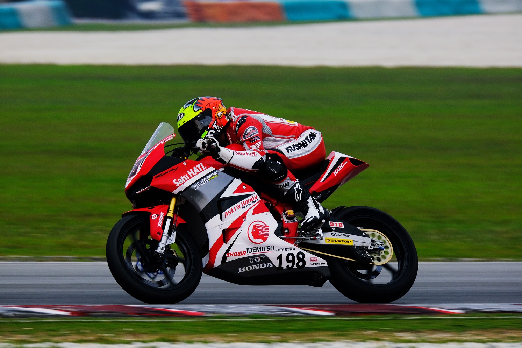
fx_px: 8727
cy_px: 174
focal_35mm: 602
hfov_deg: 3.4
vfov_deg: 2.3
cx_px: 261
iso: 400
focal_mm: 400
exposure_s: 1/640
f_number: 10
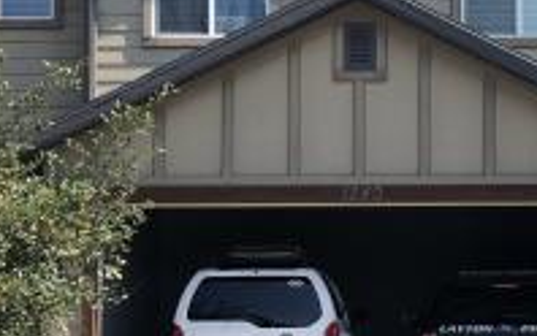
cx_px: 458
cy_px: 190
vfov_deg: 13.6
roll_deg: +1.2
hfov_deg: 21.3
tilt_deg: +5.6
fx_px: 1406
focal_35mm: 96
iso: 20
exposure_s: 1/1043
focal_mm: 4
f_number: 1.8
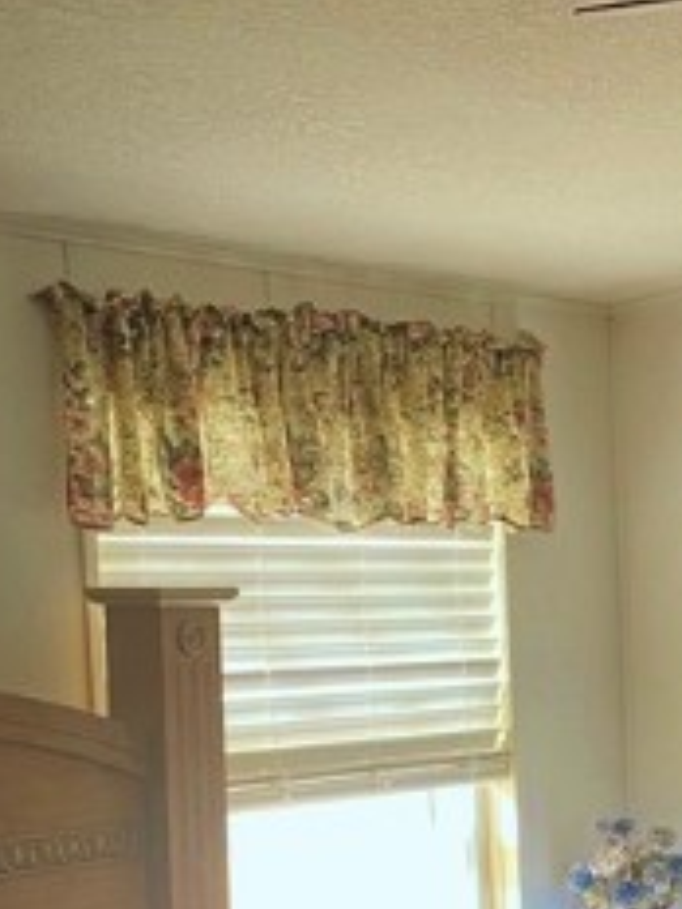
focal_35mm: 86
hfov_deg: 15.7
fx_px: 2259
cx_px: 1054
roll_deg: +0.4
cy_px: 862
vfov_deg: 22.1
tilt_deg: -6.6
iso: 100
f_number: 1.8
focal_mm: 4.25
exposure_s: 1/60
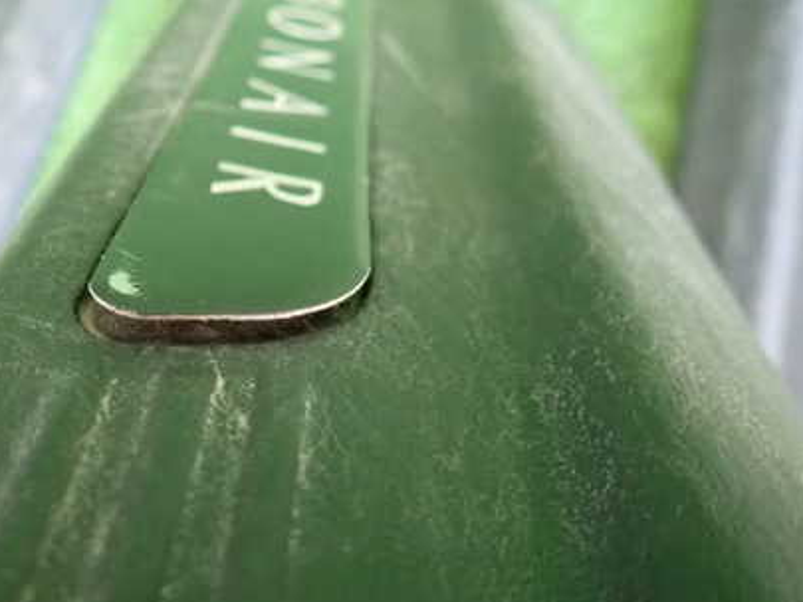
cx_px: 234
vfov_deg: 38.5
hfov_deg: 48.8
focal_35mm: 37
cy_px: 364
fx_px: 859
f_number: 2
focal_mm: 4.5
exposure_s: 1/100
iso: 1600
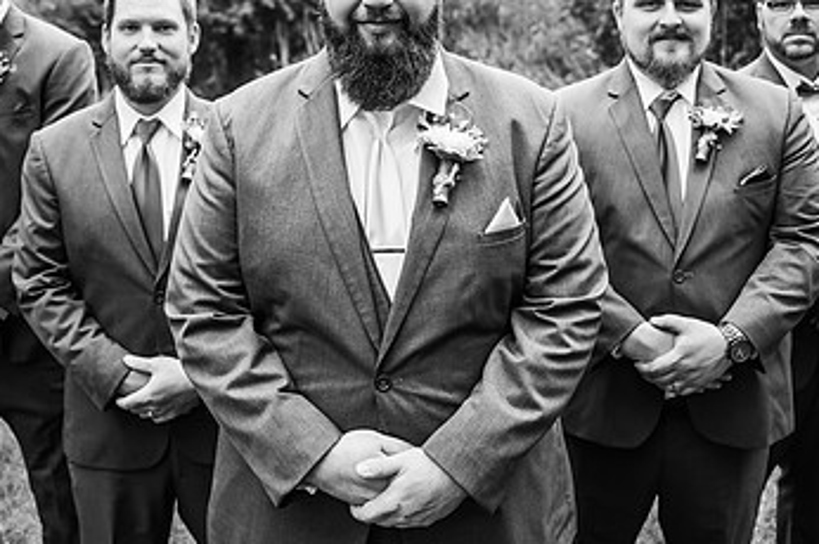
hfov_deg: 47.4
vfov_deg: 31.9
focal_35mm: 41
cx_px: 374
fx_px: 932
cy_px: 130
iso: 500
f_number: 2.8
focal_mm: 24
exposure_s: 1/1000
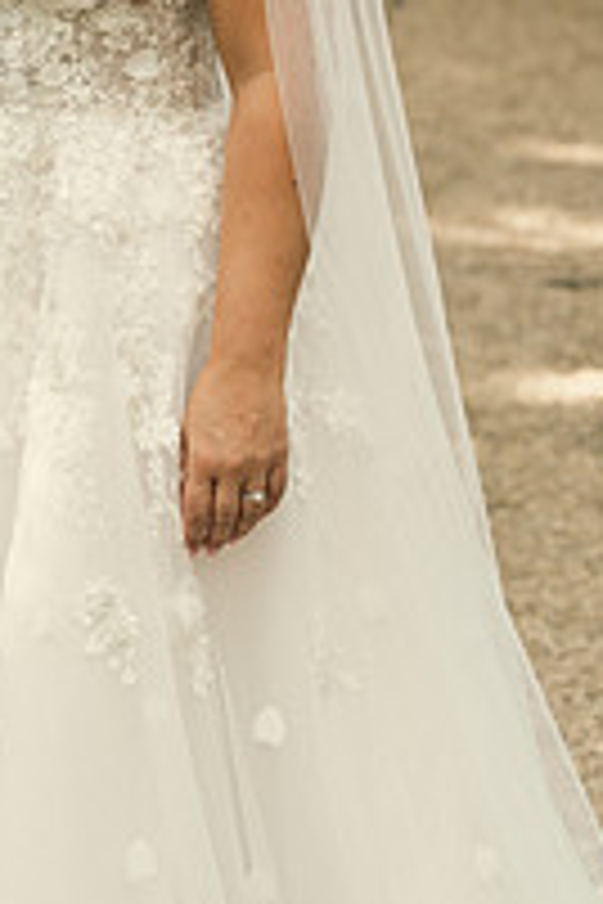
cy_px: 76
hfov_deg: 8.7
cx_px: 76
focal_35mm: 157
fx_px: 3944
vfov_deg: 13.0
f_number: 3.5
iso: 320
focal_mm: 70
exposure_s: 1/200
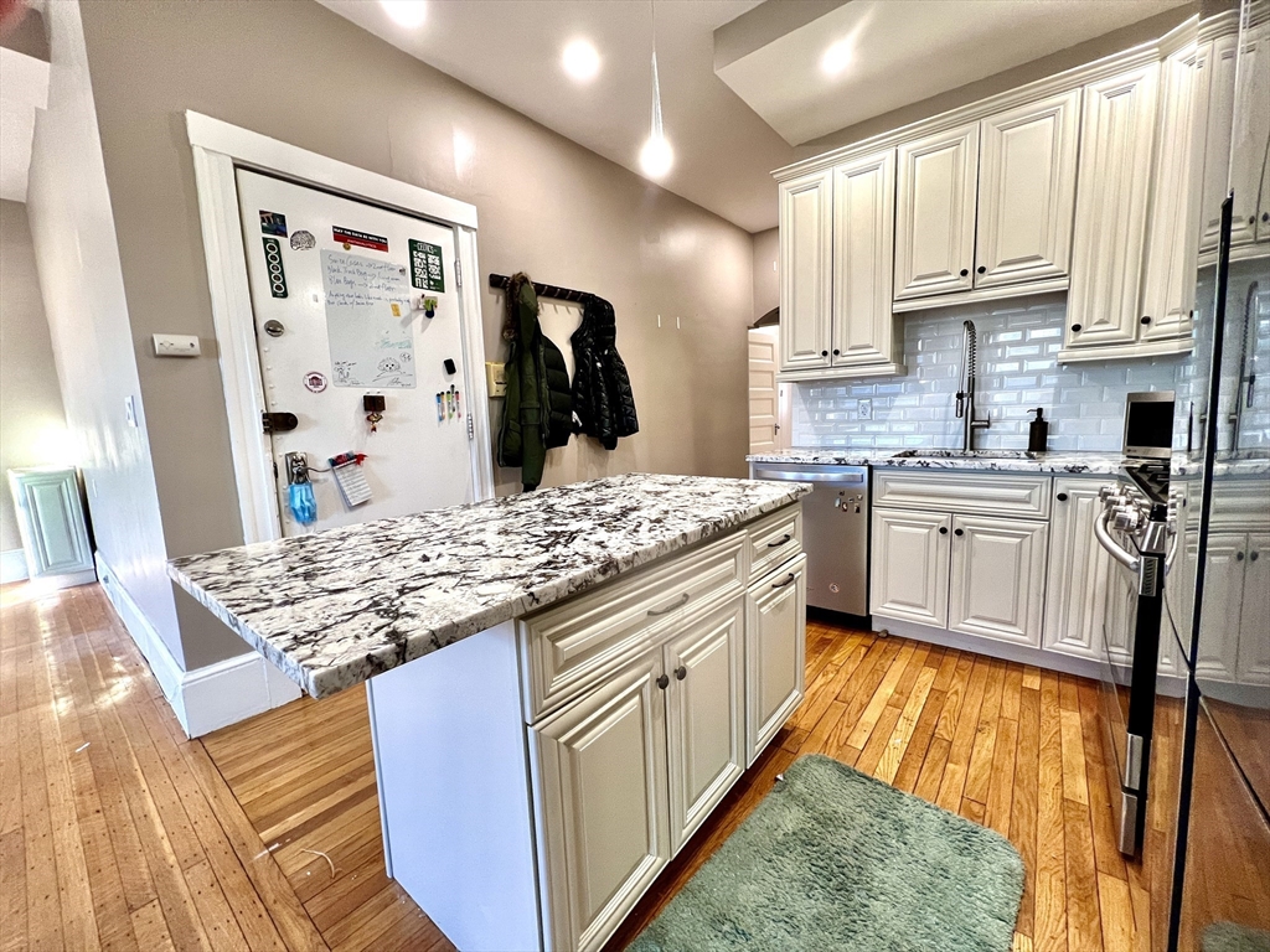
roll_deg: +2.1
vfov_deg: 89.9
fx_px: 477
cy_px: 476
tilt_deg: -7.4
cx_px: 635
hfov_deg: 106.2
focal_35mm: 13
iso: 160
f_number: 1.8
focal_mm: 1.57
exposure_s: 1/60
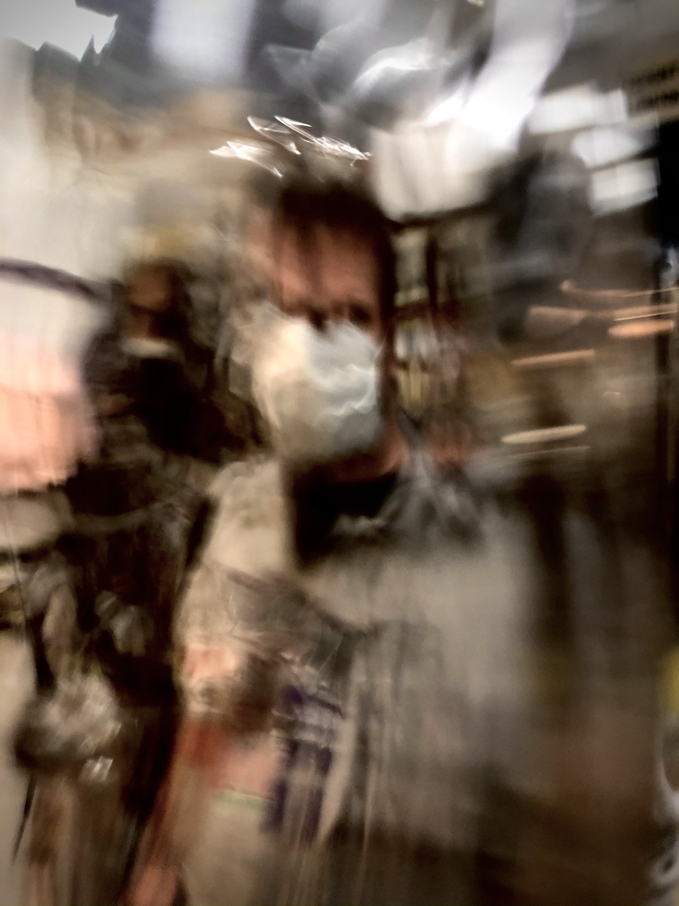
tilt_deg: -10.4
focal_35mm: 28
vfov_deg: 63.4
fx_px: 732
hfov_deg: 49.7
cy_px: 453
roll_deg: +3.3
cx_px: 340
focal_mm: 4
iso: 200
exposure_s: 1/60
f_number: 1.8
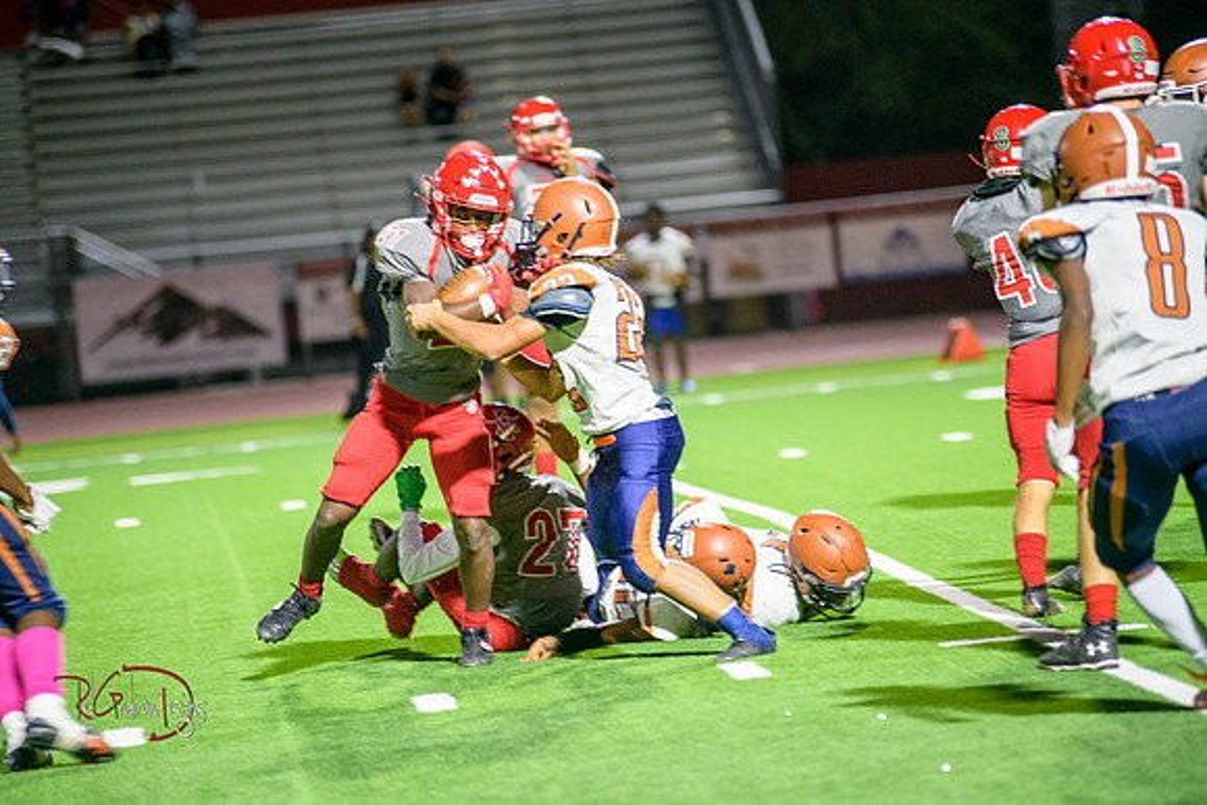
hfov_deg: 10.3
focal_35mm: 200
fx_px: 6707
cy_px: 402
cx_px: 604
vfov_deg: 6.9
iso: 1600
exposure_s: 1/250
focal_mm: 200
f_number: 2.8
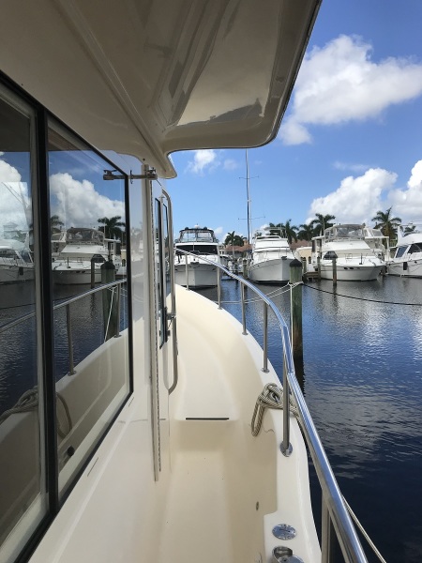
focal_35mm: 28
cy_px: 282
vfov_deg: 63.4
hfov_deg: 49.7
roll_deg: +1.1
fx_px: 455
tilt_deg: -2.3
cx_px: 211
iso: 20
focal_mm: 3.99
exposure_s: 1/2817
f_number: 1.8
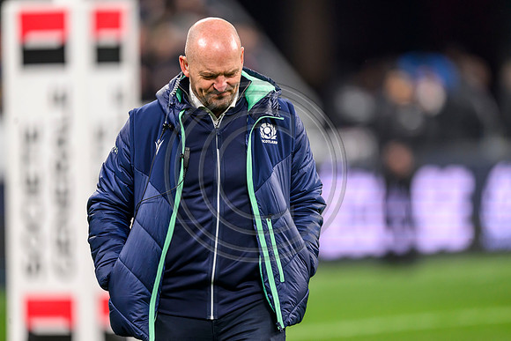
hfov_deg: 3.7
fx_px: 7950
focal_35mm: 560
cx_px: 256
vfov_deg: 2.5
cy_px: 170
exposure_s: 1/640
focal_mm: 560
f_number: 4
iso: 2000
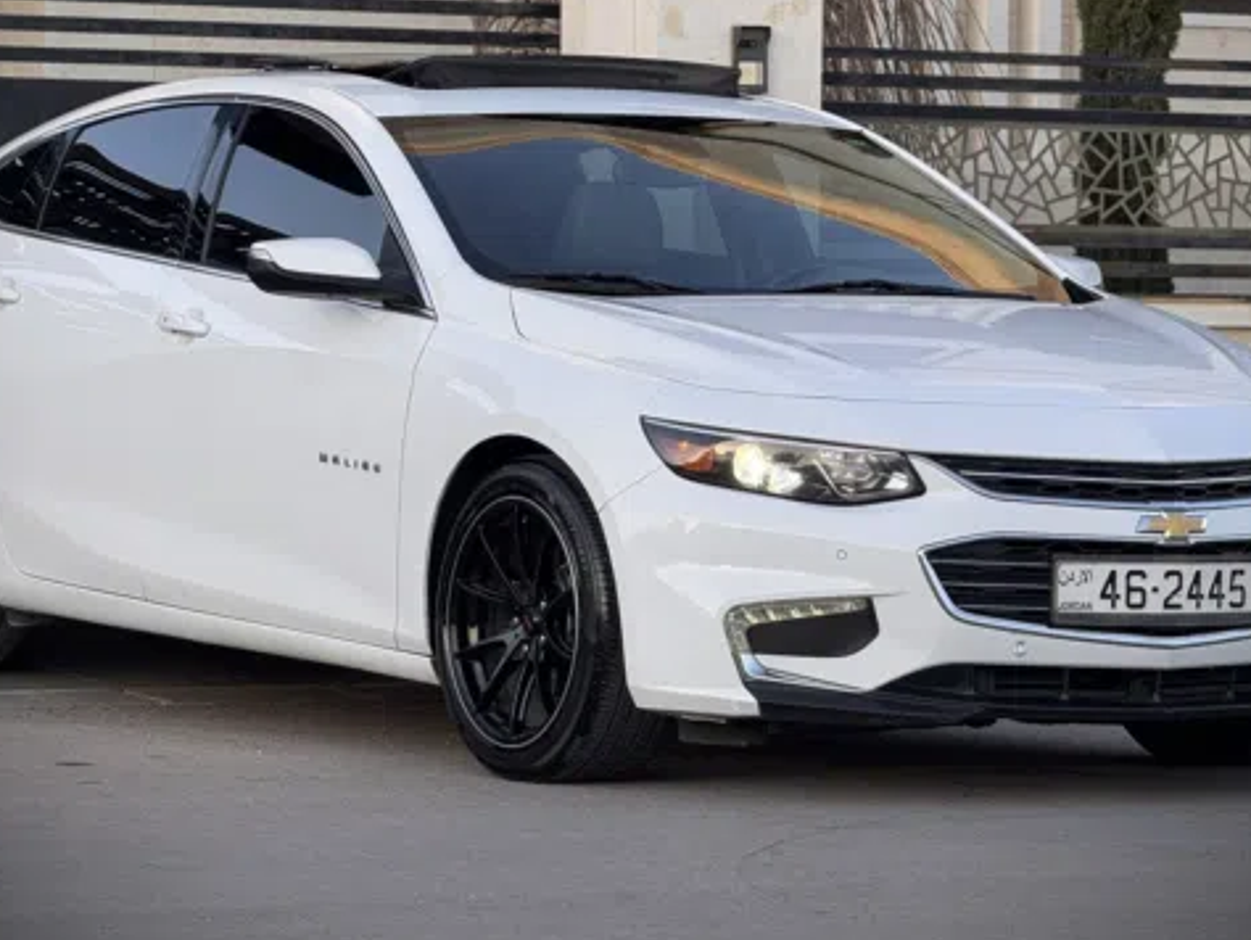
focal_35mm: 162
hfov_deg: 12.2
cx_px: 636
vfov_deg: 9.2
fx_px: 5858
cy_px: 322
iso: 50
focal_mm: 15.66
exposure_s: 1/164
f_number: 2.8
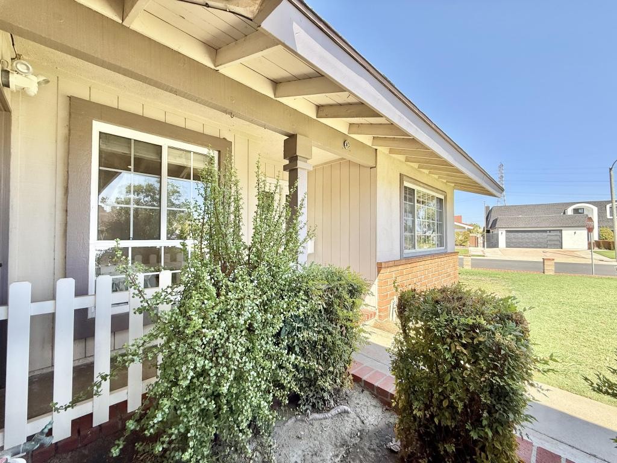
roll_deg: -0.1
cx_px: 308
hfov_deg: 102.1
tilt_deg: +1.8
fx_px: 250
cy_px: 232
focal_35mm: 14
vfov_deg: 85.7
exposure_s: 1/376
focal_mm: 2.22
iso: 64
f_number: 2.2
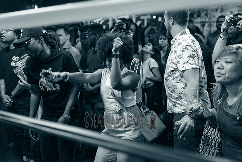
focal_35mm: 36
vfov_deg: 36.9
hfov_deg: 53.1
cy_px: 81
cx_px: 121
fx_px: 242
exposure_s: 1/250
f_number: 2.8
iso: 5000
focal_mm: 36
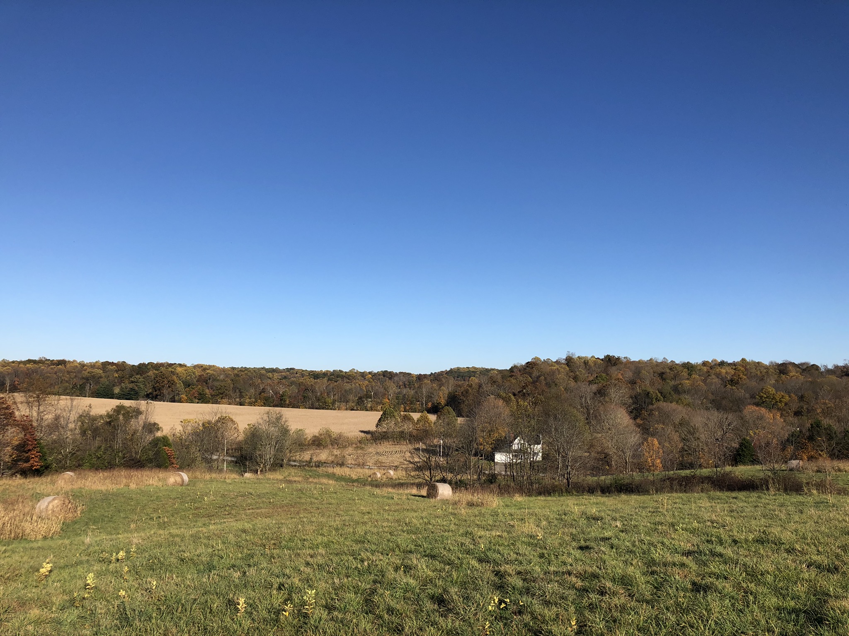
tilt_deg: +4.3
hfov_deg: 63.4
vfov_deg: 49.7
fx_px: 687
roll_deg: -3.2
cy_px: 318
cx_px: 424
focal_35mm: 28
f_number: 1.8
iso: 20
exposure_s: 1/2558
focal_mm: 3.99
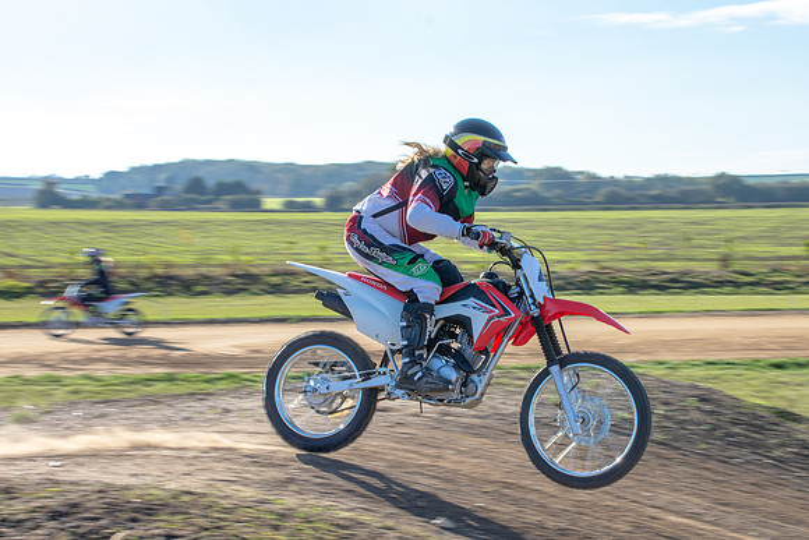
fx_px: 2117
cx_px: 448
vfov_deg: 14.5
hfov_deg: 21.6
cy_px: 292
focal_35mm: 94
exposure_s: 1/200
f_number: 14
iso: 200
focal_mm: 52
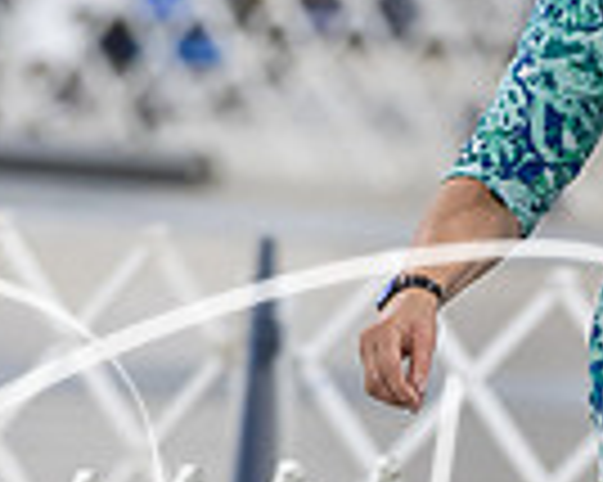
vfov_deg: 2.1
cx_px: 443
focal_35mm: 718
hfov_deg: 2.7
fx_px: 12804
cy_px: 946
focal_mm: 152
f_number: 2.8
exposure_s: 1/160
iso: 2000
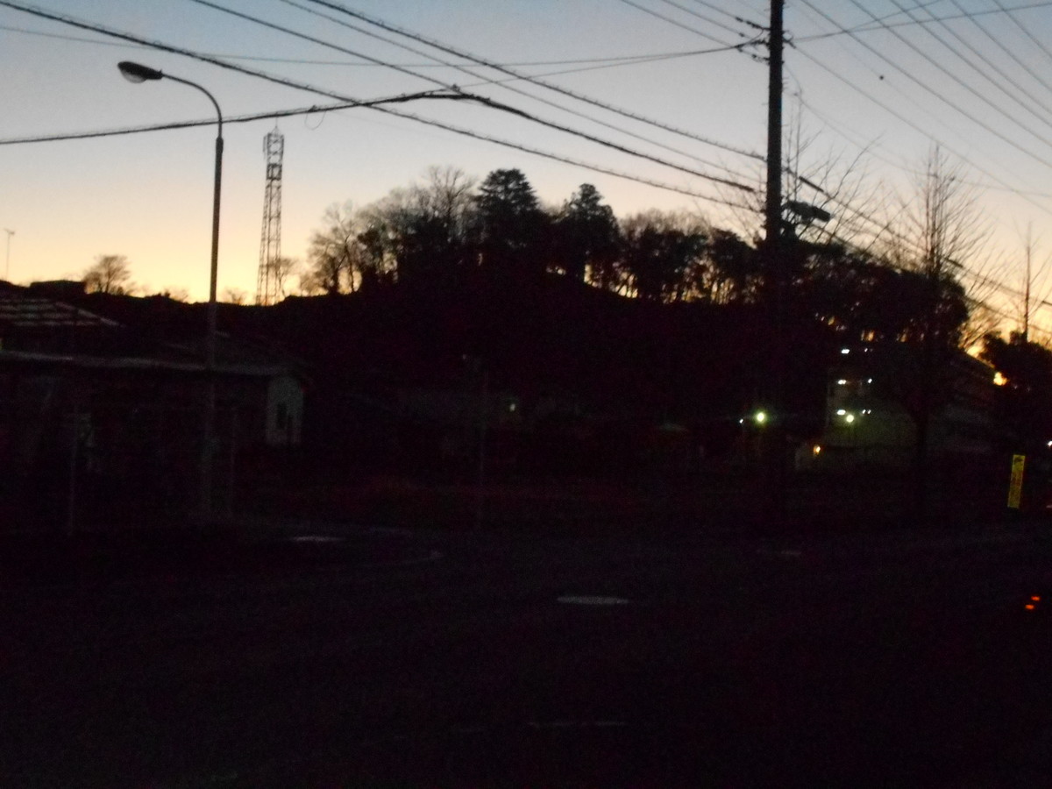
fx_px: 1489
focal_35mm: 49
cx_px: 526
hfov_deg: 38.9
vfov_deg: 29.7
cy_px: 394
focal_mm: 8.8
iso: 1600
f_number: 4.5
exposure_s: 1/30
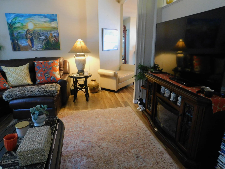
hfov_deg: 73.9
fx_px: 149
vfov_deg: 58.9
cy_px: 84
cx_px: 112
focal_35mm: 23
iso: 400
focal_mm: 4
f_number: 3
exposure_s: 1/13
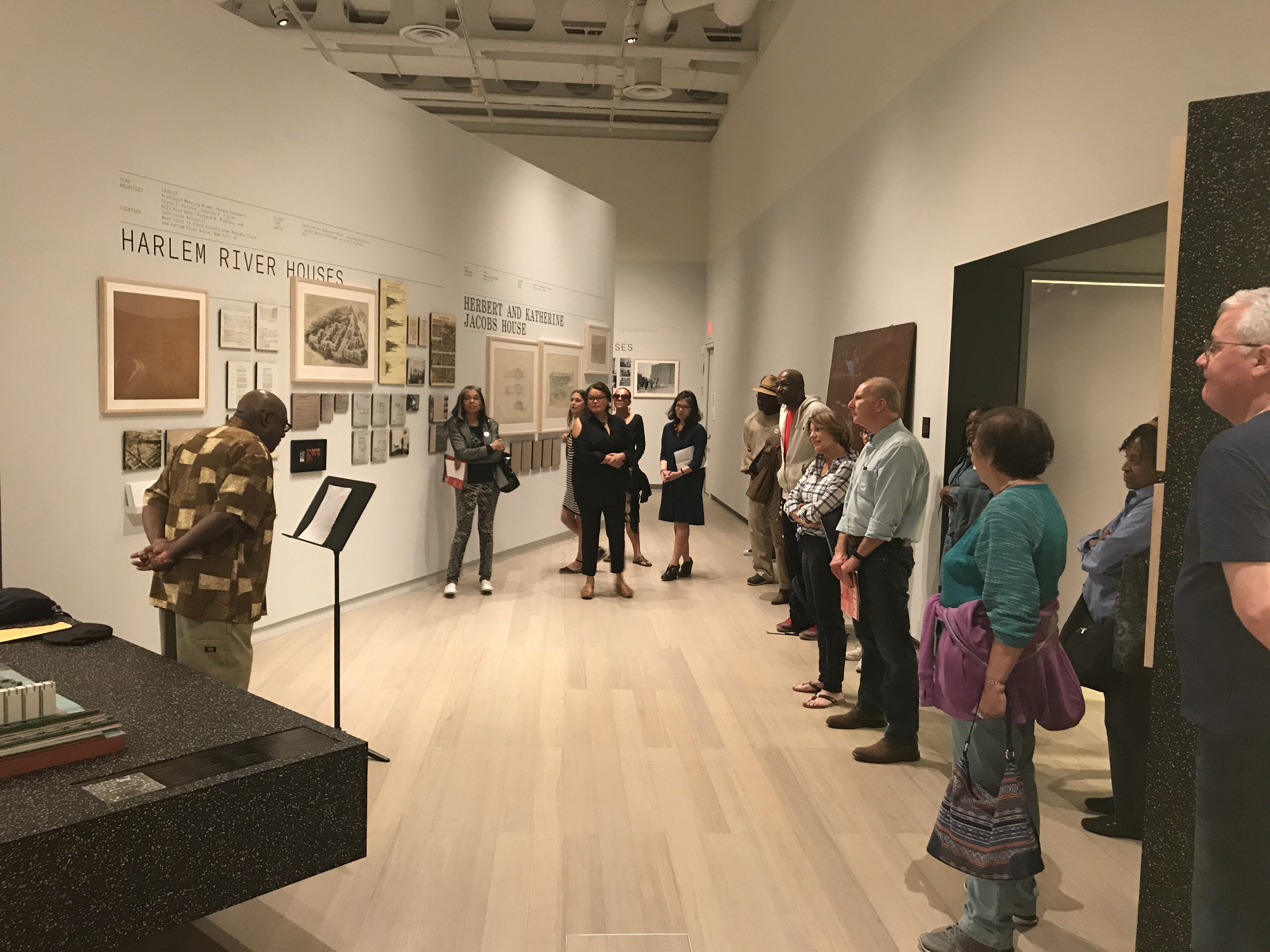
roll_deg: -1.1
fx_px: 1027
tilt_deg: -4.7
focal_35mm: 28
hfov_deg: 63.4
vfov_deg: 49.7
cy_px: 476
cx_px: 635
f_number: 1.8
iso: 100
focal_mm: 3.99
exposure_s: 1/13
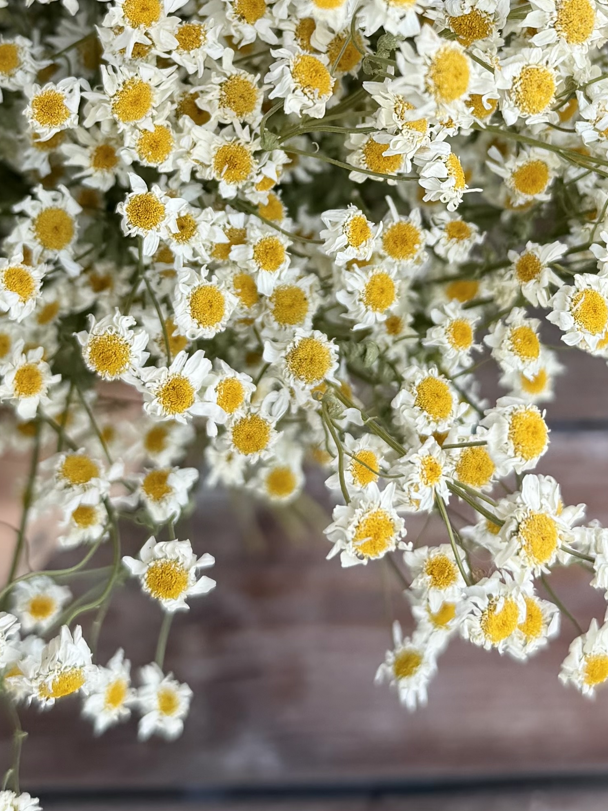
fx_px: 1616
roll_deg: -0.2
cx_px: 342
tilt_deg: -6.9
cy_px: 107
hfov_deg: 21.3
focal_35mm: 69
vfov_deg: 27.3
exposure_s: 1/426
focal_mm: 6.76
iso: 80
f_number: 1.78
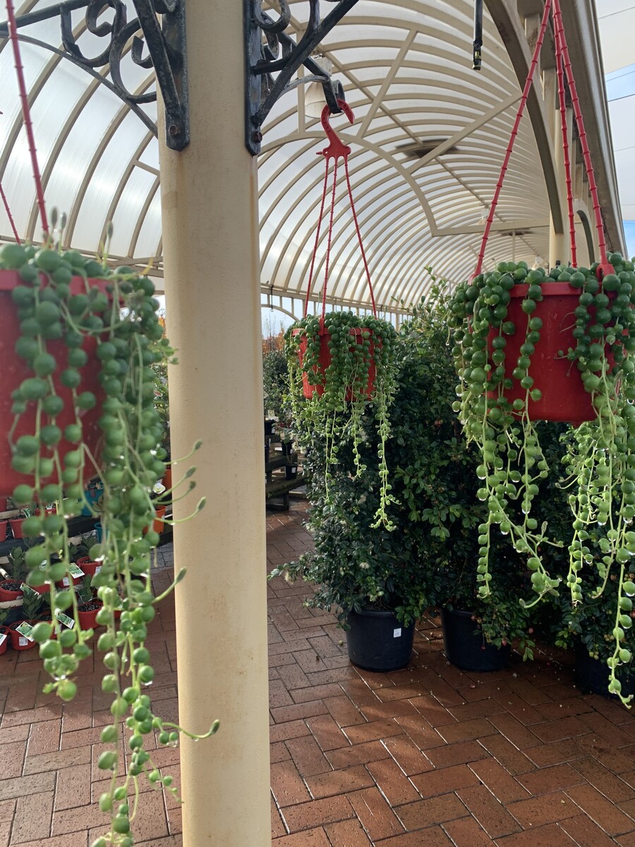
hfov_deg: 53.1
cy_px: 424
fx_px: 636
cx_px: 318
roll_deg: +0.2
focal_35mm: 26
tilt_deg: -4.9
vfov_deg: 67.3
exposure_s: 1/413
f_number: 1.8
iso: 25
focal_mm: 4.25
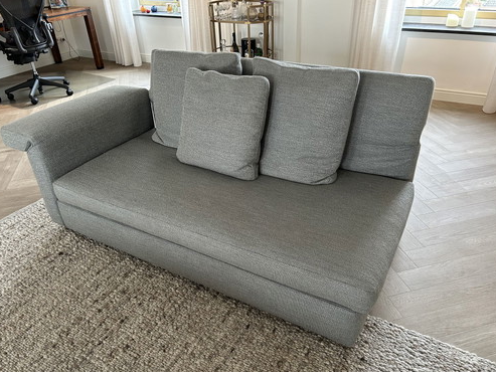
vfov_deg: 51.4
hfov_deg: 65.3
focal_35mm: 27
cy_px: 182
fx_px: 387
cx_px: 244
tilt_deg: -29.1
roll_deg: +1.6
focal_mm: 5.7
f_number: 1.5
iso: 125
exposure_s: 1/67
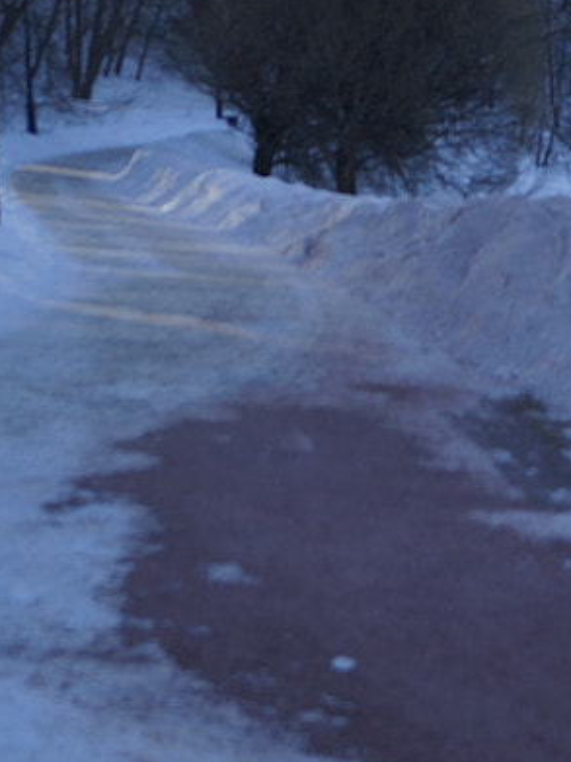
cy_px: -70
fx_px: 2597
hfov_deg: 12.4
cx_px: 553
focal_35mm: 118
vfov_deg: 16.2
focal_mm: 20
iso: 100
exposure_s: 1/1250
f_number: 4
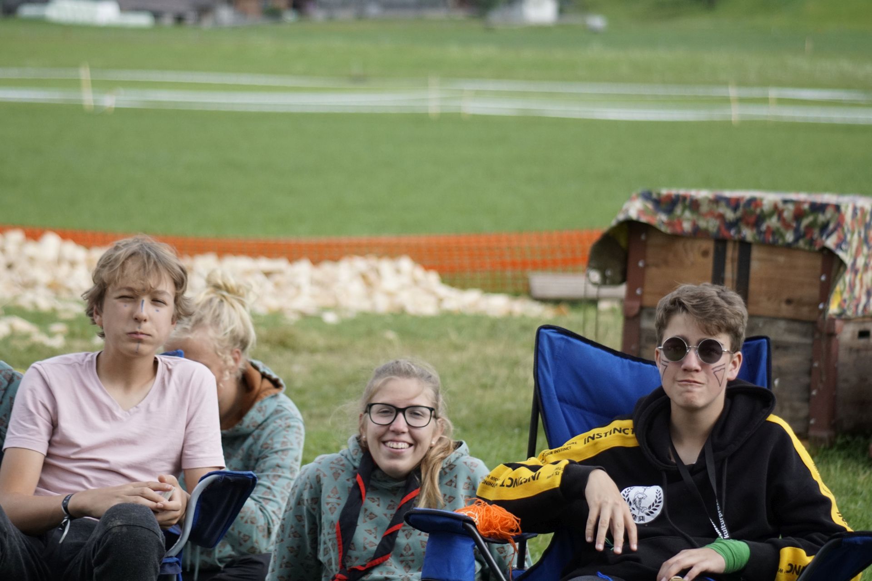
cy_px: 290
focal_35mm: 150
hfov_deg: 13.7
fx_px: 3633
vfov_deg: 9.1
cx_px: 436
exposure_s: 1/2000
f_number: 4.5
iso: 800
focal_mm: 100
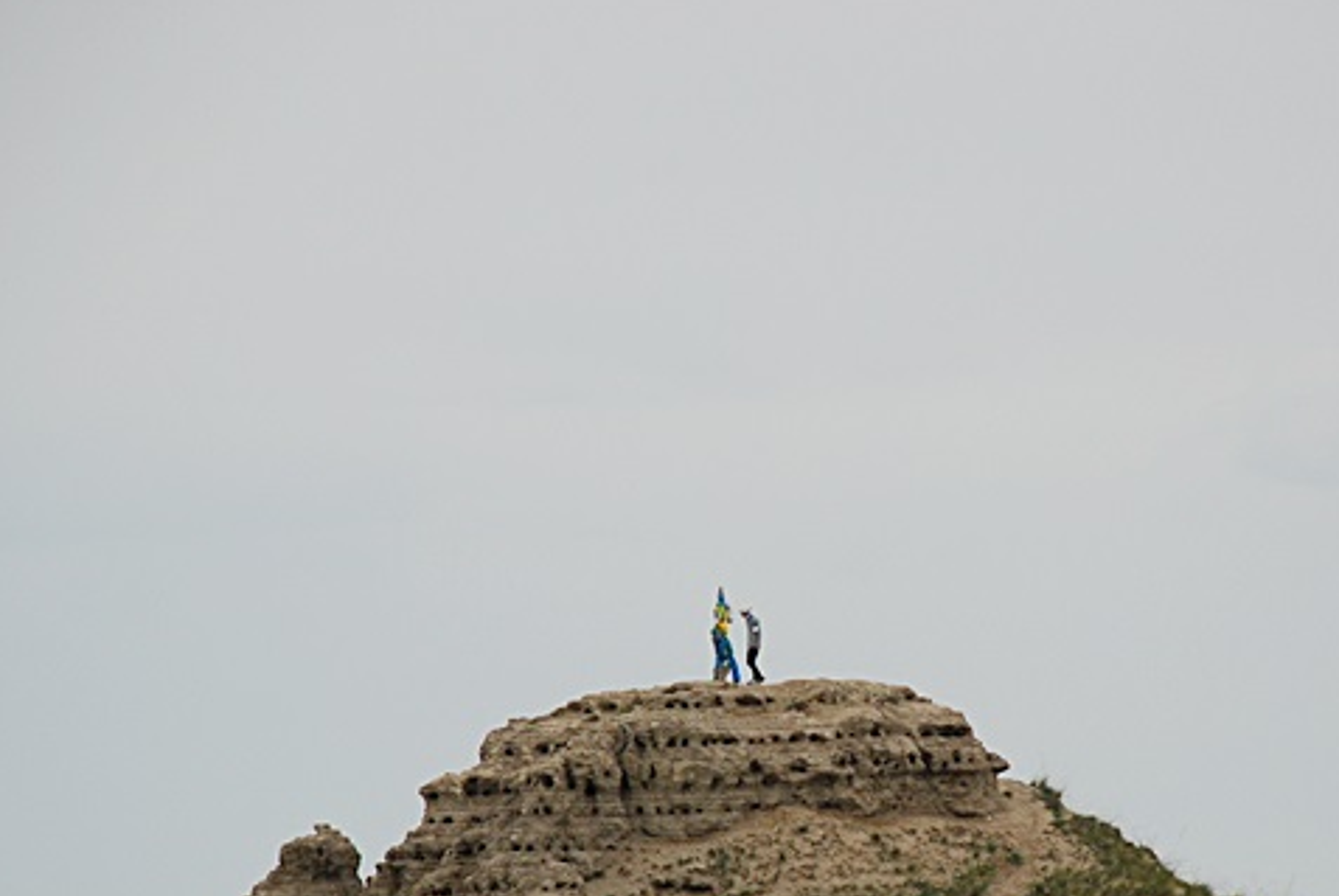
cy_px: 736
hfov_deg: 6.1
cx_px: 775
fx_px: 12651
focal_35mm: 340
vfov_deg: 4.1
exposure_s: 1/800
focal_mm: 135
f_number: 6.3
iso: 400
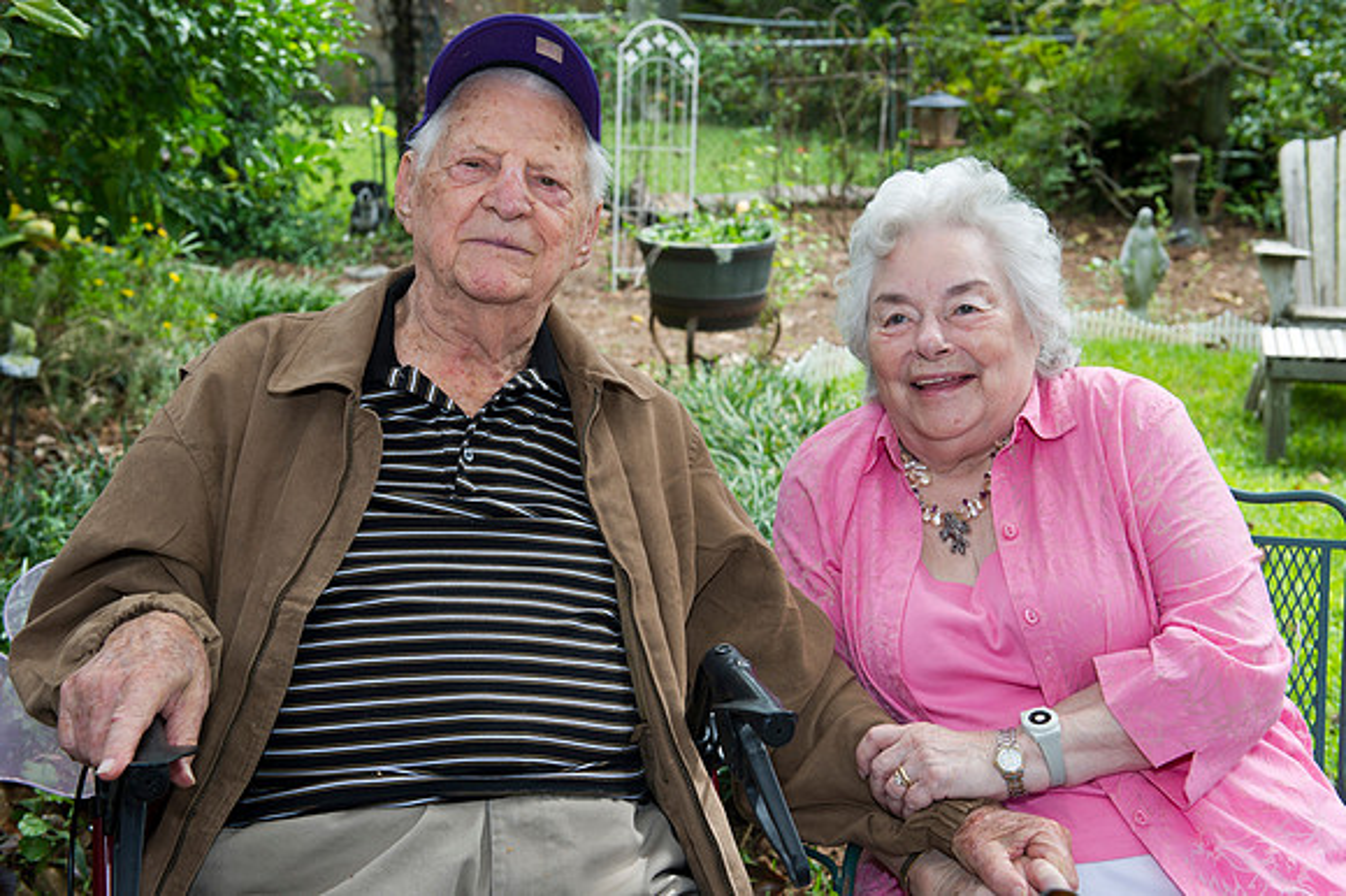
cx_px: 673
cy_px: 448
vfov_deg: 27.0
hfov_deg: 39.6
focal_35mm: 50
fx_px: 1868
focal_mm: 50
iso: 200
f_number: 6.3
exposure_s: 1/80
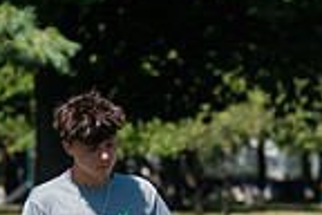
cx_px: 369
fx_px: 5053
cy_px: 434
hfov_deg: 3.6
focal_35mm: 565
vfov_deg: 2.4
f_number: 4
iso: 200
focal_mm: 112
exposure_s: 1/1600
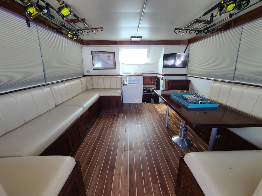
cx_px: 131
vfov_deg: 89.9
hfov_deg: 106.2
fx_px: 98
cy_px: 98
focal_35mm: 13
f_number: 2.2
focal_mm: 2.2
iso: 80
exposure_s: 1/120
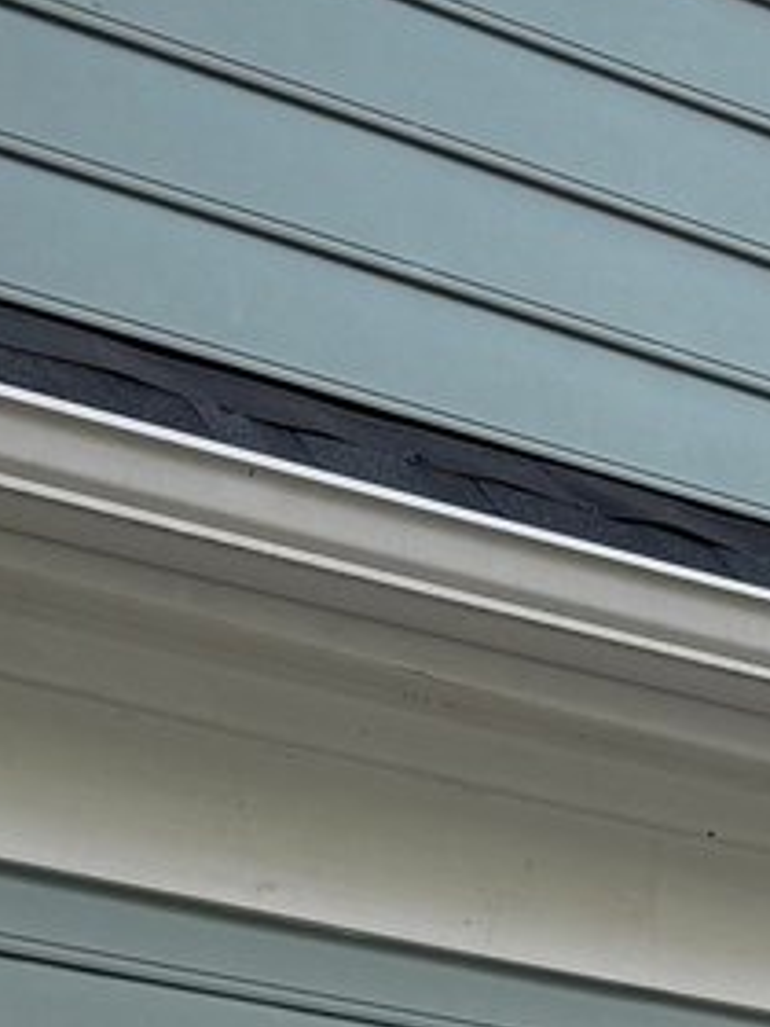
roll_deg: -0.9
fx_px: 4063
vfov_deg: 13.8
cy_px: 1355
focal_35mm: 137
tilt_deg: +10.5
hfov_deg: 10.8
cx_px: 521
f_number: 1.78
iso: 125
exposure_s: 1/226
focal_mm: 6.76
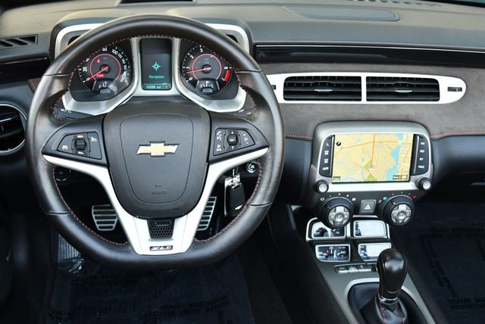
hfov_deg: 48.4
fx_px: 539
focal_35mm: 40
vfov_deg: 33.5
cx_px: 242
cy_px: 162
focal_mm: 20
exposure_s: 1/250
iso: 800
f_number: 3.8
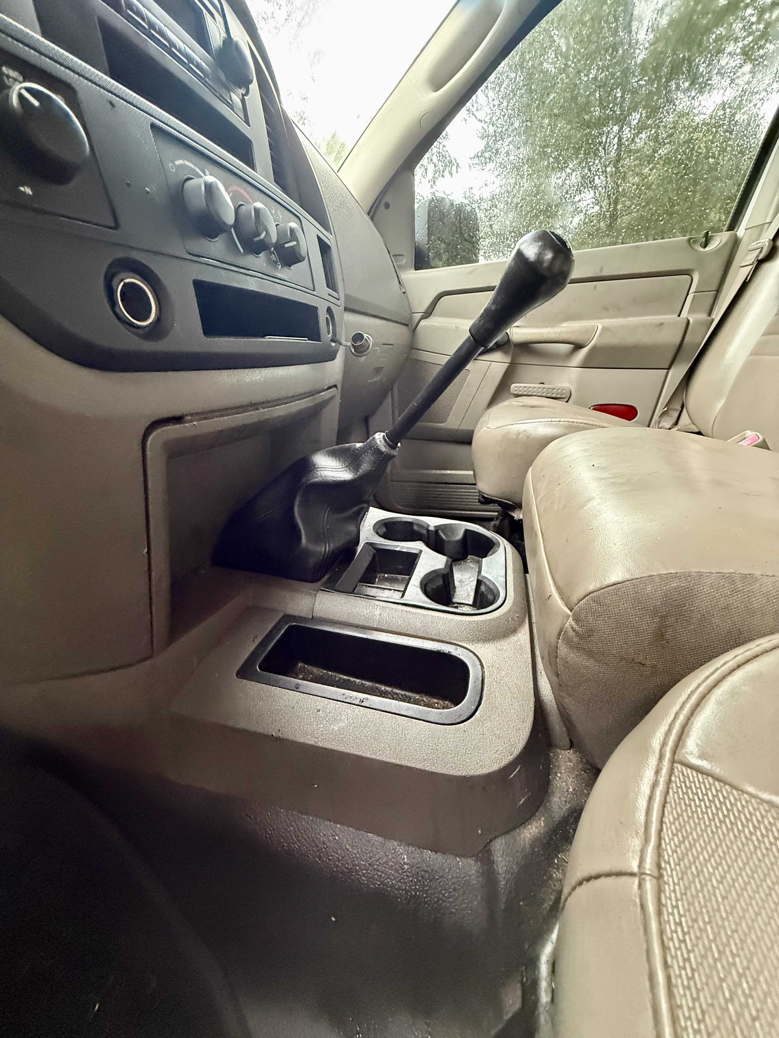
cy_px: 519
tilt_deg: -20.7
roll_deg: +1.2
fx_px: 420
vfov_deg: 102.1
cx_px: 390
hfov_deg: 85.7
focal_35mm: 14
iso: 800
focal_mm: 2.22
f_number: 2.2
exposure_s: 1/60
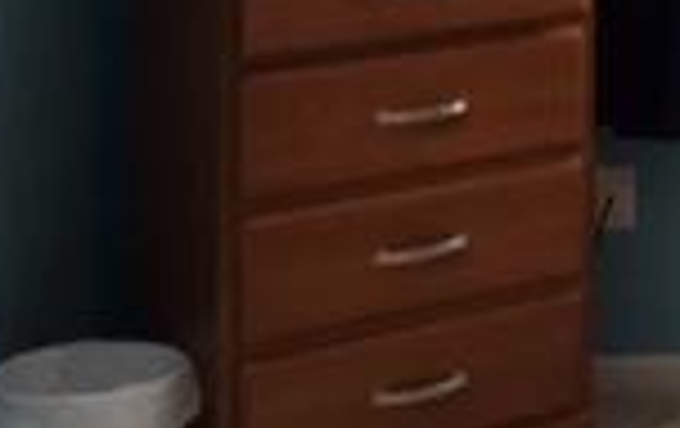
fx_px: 2414
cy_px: -342
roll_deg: +0.8
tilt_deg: -2.2
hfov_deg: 14.4
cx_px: 1157
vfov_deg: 9.6
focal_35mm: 130
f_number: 2.2
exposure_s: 1/30
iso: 25
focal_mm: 4.15
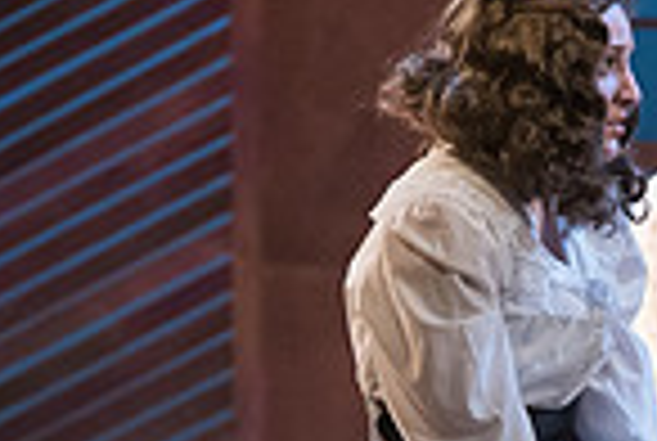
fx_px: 12691
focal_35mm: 694
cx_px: 936
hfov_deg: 3.0
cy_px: 628
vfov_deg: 2.0
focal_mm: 175
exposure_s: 1/200
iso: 4000
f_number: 4
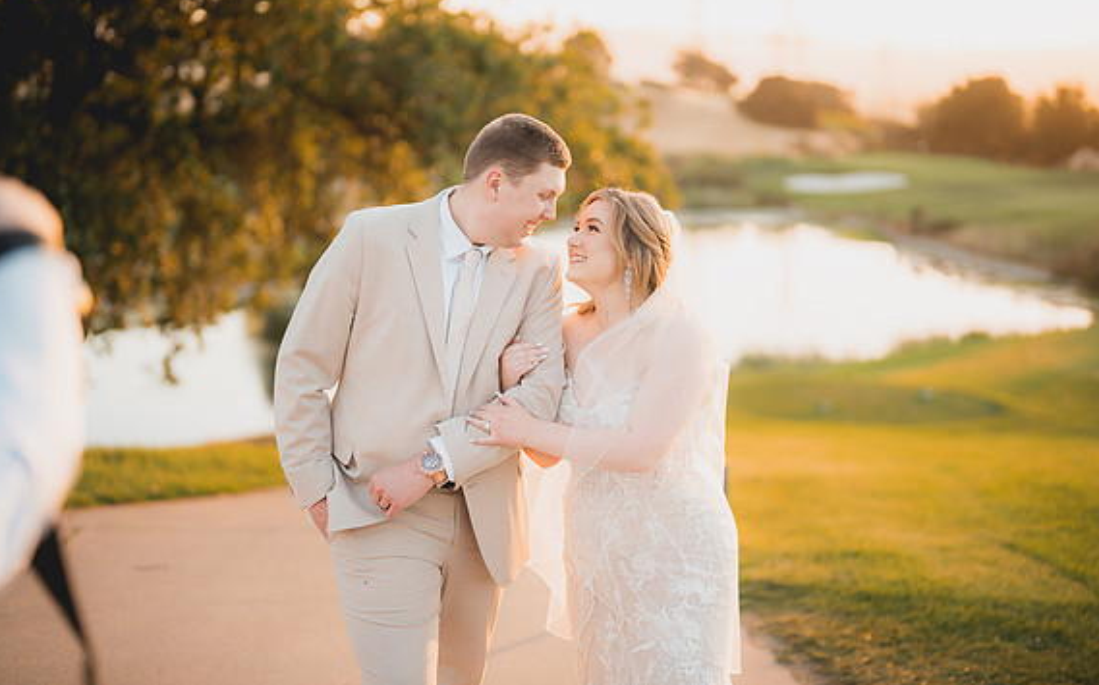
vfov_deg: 24.8
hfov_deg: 38.9
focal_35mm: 52
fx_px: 1557
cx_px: 550
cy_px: 315
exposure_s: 1/500
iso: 125
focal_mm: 50
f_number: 1.2
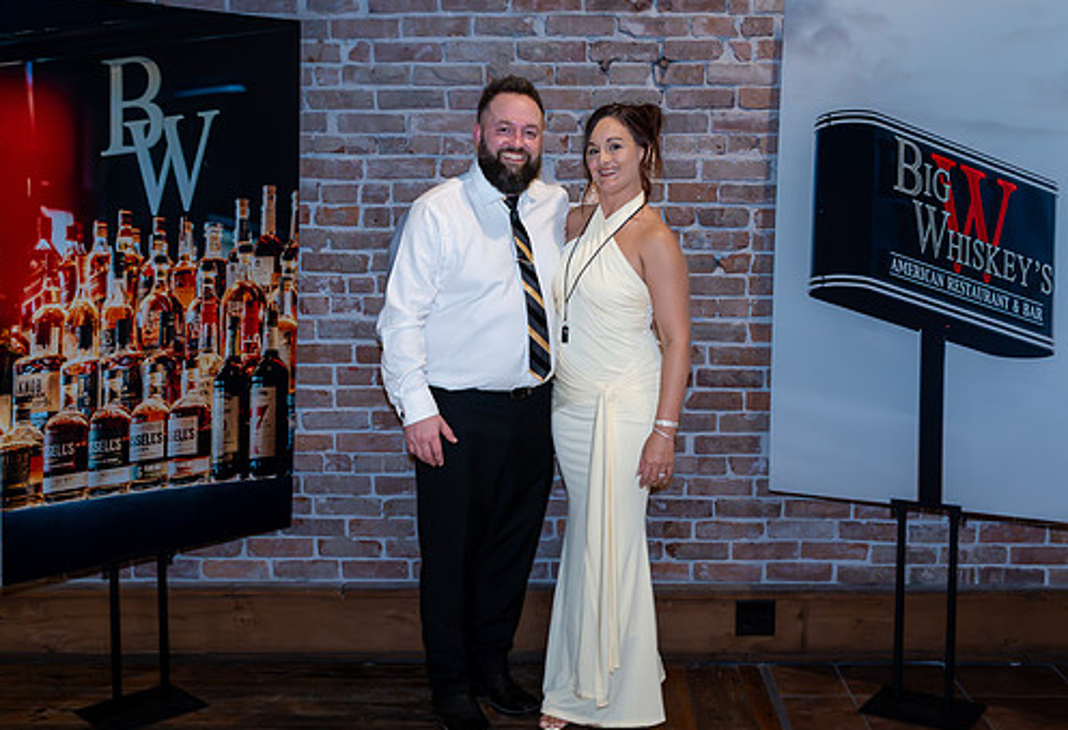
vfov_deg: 31.0
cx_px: 545
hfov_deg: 44.2
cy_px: 359
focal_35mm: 44
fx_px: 1315
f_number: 4
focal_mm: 35
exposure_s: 1/250
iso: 6400
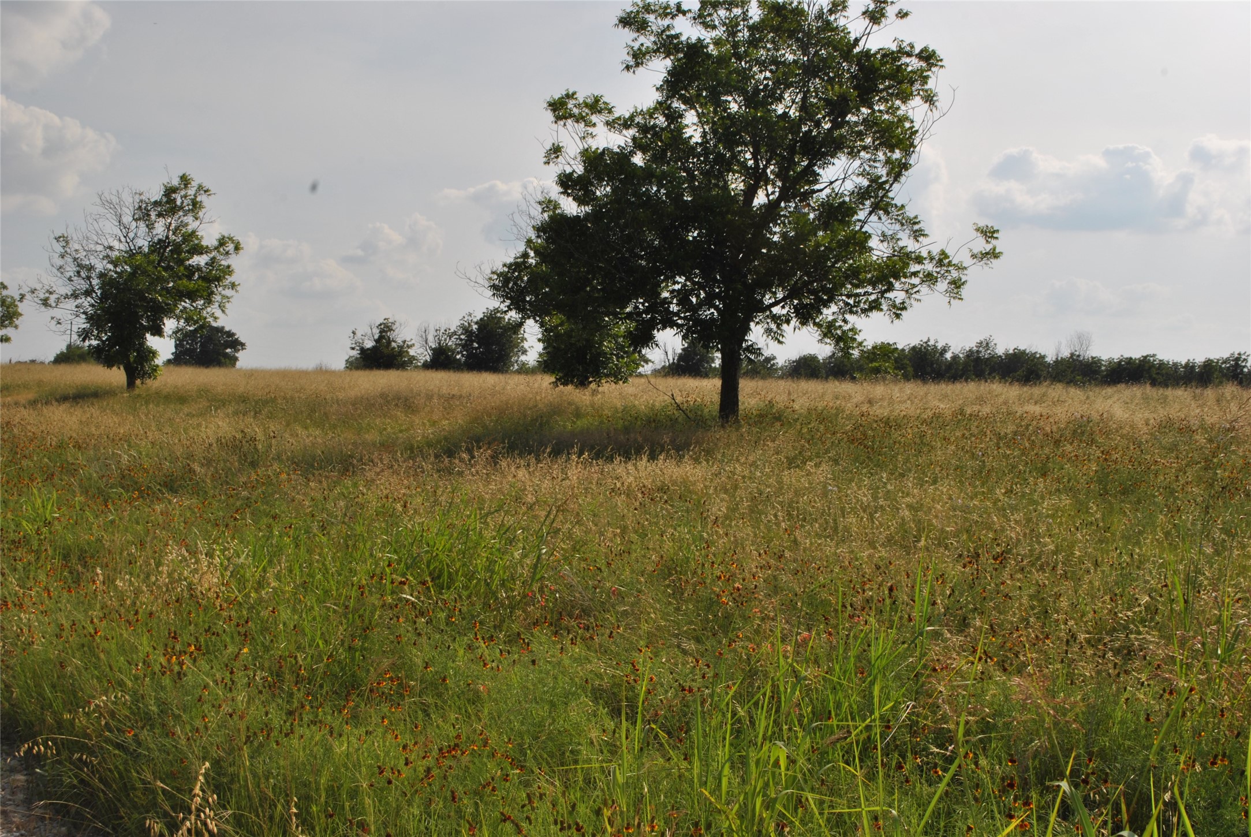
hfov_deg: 41.1
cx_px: 626
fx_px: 1670
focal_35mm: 48
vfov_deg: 28.1
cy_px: 418
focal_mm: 32
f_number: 14
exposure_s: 1/200
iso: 100
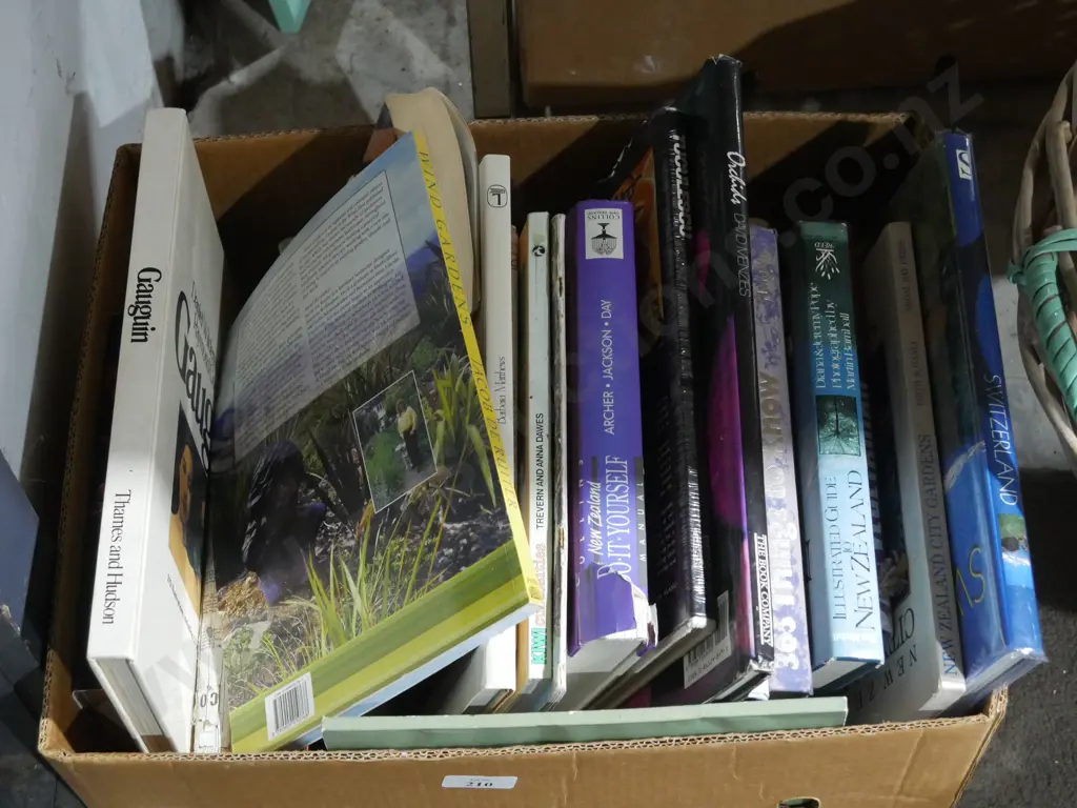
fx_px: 1867
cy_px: 404
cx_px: 538
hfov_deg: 32.2
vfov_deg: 24.4
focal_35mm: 60
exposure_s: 1/60
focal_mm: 30
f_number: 5.4
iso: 3200
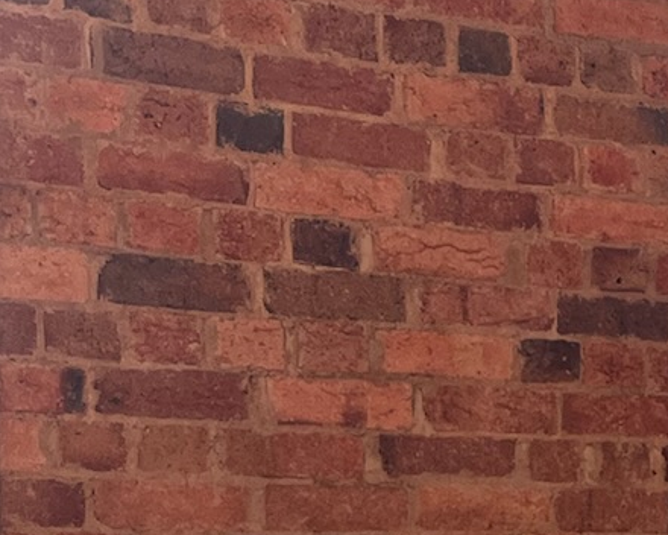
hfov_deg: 15.3
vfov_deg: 12.6
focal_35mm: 118
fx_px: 2333
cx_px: 946
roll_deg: -1.8
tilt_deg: -1.1
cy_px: 701
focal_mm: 5.1
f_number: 1.6
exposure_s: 1/100
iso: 50
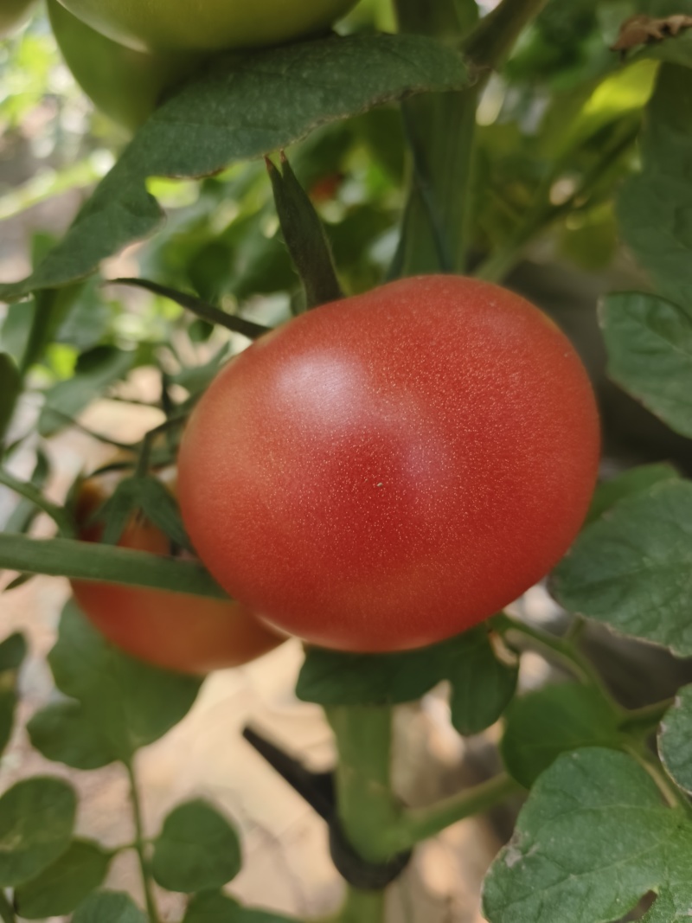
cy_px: 462
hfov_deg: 58.9
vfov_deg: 73.9
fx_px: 613
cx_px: 346
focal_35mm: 23
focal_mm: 5.5
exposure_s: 1/114
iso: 72
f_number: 1.75
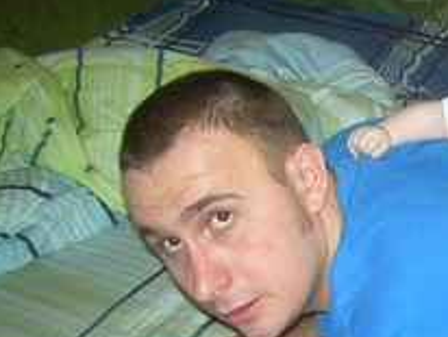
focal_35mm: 83
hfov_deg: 22.4
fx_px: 1075
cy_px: 207
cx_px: 478
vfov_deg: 17.8
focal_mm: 6.3
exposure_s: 1/60
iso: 50
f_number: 2.8
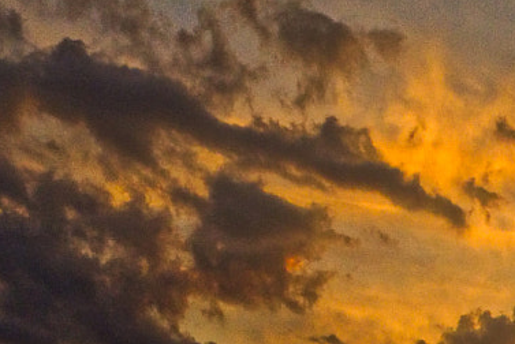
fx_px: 9105
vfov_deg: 2.2
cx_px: 893
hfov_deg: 3.2
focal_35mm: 636
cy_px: 606
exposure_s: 1/200
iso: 400
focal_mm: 100
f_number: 9
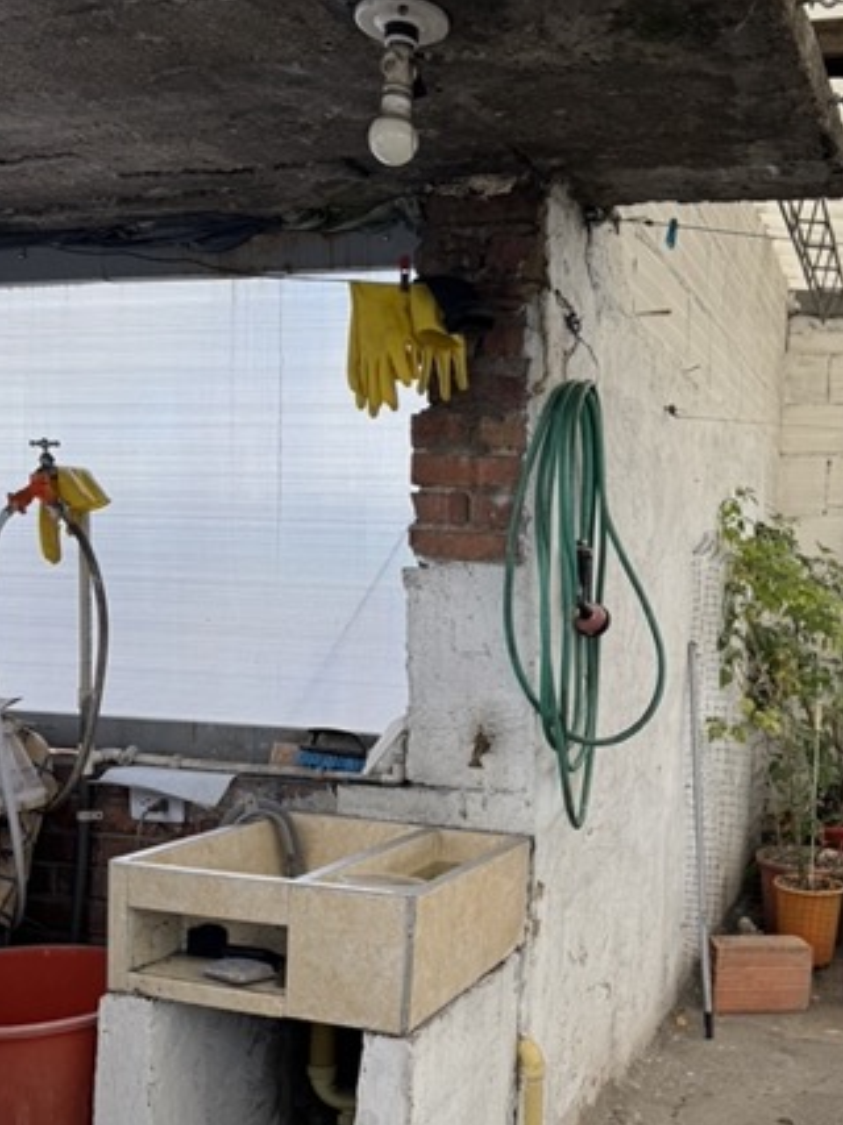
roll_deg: -1.9
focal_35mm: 36
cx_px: 619
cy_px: 664
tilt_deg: -4.3
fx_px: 1170
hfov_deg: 38.7
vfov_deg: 51.1
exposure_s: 1/747
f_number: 1.78
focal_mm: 6.76
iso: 80
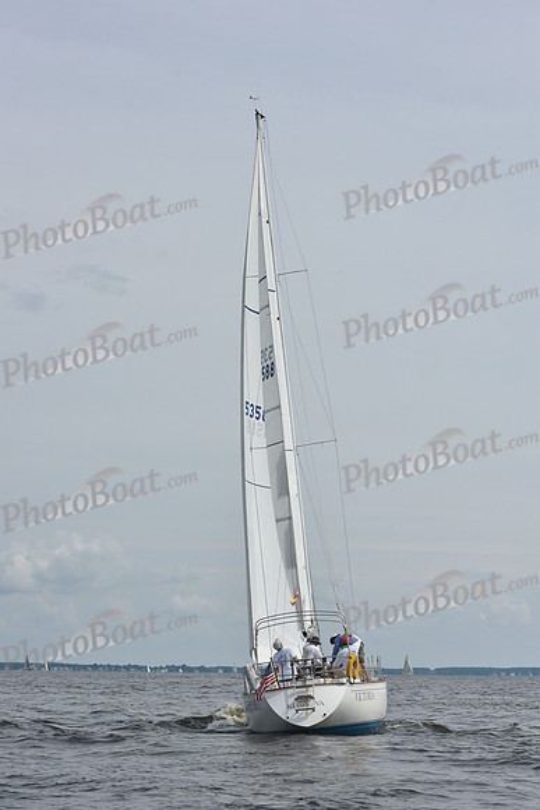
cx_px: 270
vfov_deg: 27.0
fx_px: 1686
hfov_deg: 18.2
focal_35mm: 75
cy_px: 405
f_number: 11
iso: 320
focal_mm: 75
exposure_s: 1/1250
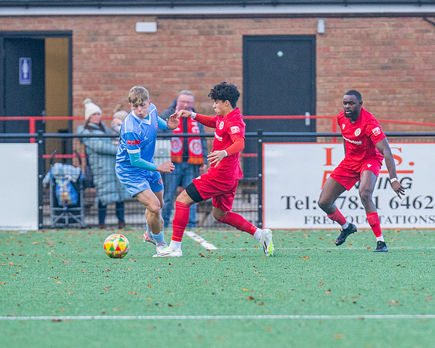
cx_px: 281
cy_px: 181
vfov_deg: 2.1
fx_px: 9355
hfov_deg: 2.7
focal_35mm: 727
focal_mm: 300
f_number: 4
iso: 2000
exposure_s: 1/1250
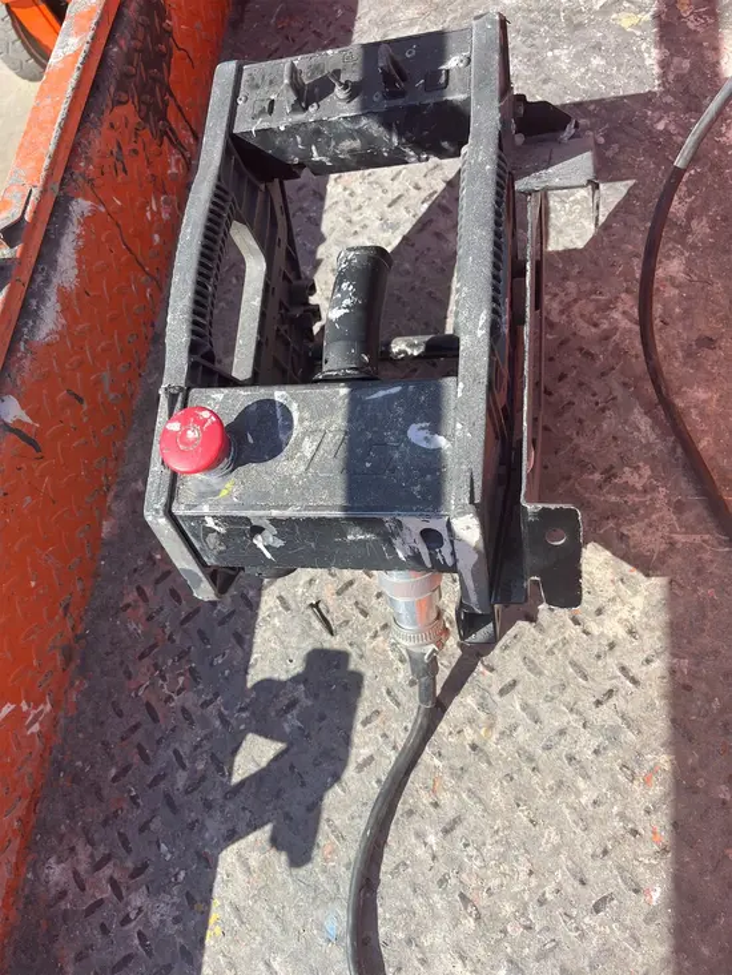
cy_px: 488
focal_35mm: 26
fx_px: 733
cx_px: 366
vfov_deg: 67.3
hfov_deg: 53.1
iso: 50
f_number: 1.6
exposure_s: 1/2571
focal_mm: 5.1
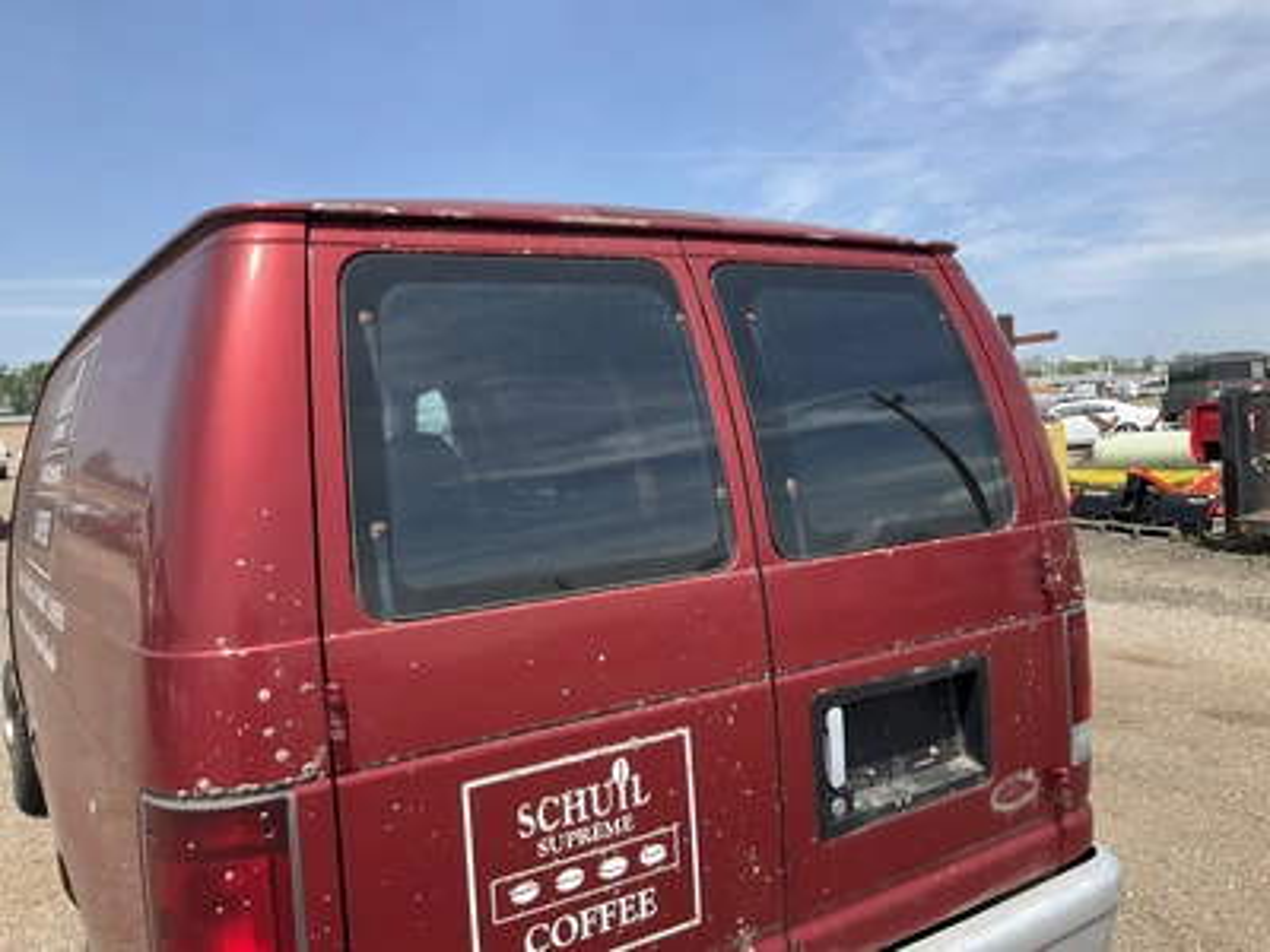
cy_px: 476
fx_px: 1064
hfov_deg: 61.7
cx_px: 635
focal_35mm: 29
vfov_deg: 48.2
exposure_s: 1/1076
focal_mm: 3
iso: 25
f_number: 1.8
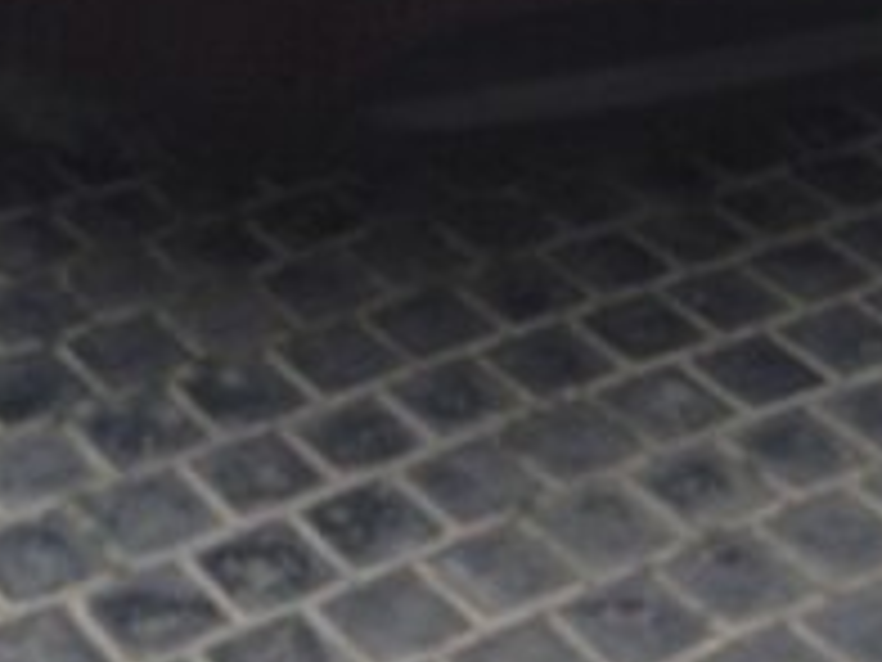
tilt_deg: -21.1
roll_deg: -1.2
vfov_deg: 12.7
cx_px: 184
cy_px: -322
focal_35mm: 111
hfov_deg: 17.6
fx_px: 2828
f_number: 2.4
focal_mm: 4.12
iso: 50
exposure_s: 1/328
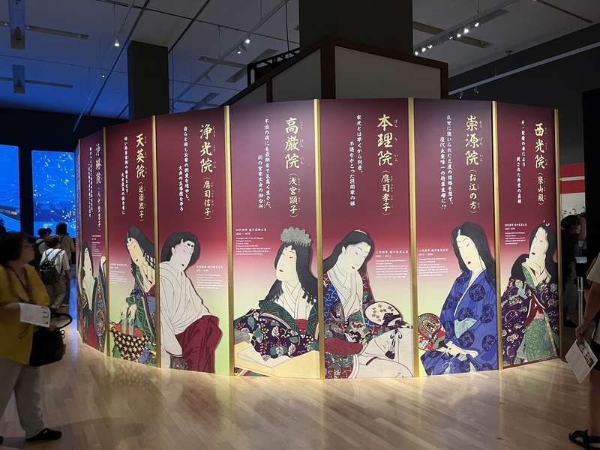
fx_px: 451
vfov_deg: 53.1
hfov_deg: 67.3
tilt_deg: -1.1
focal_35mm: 26
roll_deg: +1.2
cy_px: 225
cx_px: 300
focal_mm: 5.1
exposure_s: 1/33
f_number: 1.6
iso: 500
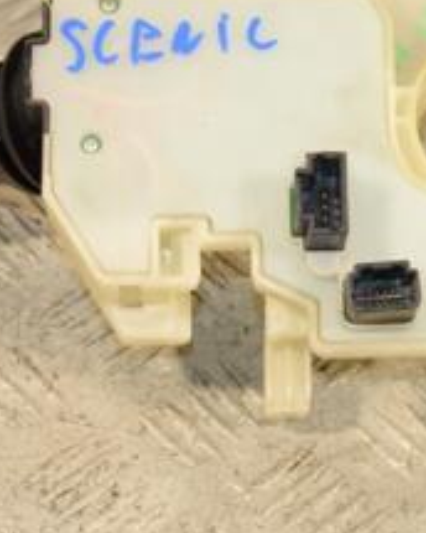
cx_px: 466
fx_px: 2474
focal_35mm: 157
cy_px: 129
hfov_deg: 9.7
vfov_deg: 12.2
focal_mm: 40
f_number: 5.6
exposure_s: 1/200
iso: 800
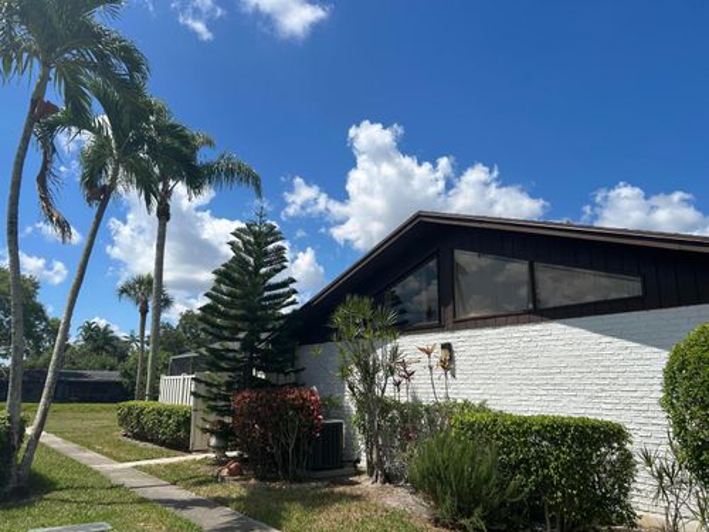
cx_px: 354
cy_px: 266
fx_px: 533
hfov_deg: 67.3
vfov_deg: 53.1
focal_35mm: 26
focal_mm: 5.7
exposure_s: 1/5882
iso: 50
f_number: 1.5
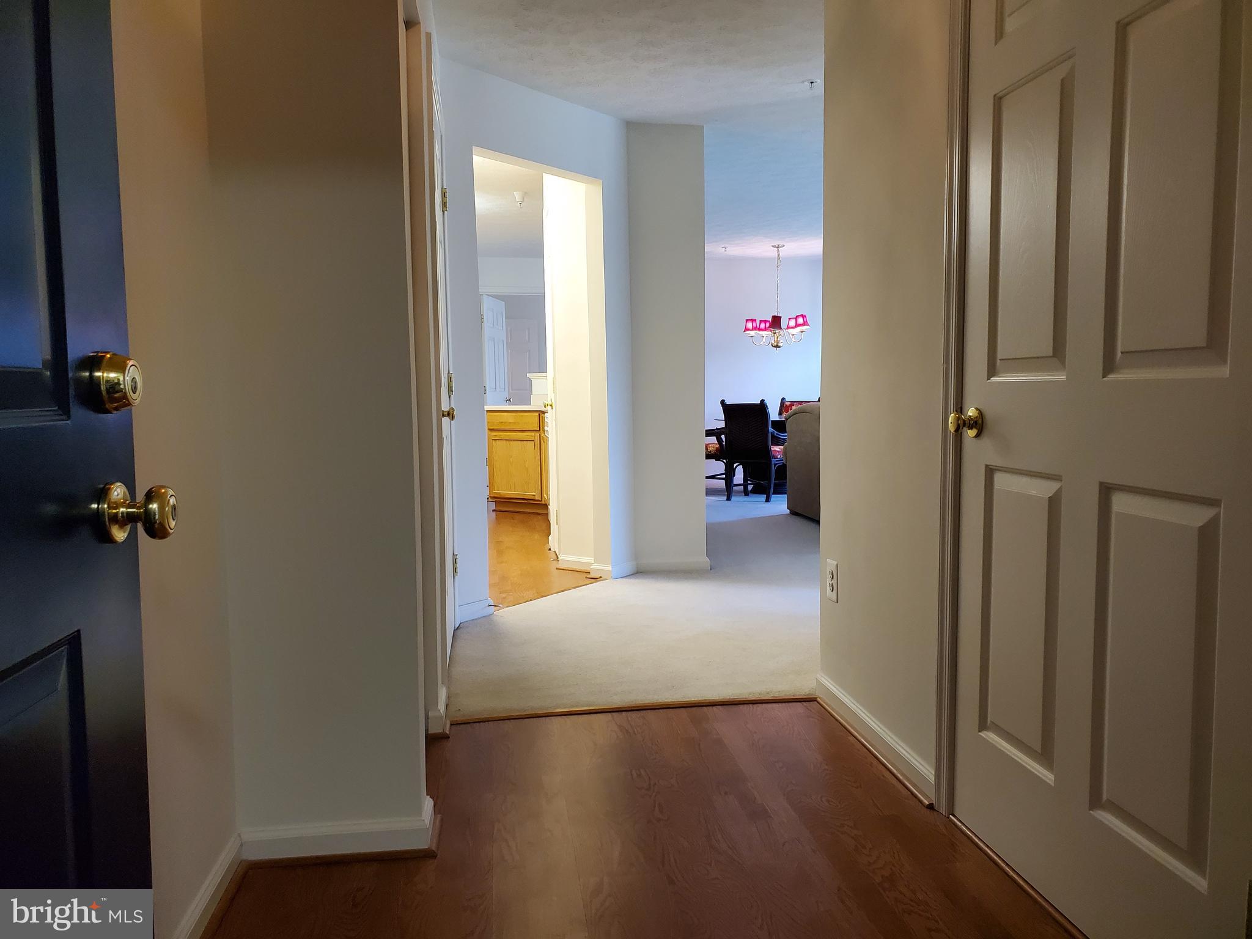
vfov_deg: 53.1
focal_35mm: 26
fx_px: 940
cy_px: 470
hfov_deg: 67.3
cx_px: 626
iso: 250
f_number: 2.4
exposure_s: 1/39
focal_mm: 4.3
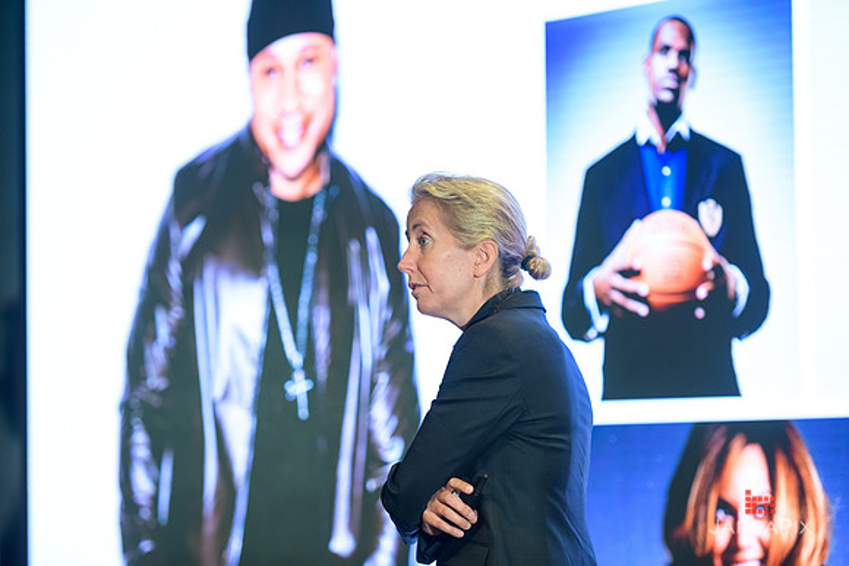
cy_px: 283
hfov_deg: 15.8
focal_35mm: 130
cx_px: 424
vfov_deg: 10.6
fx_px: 3066
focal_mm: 130
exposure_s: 1/250
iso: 1600
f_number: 3.2
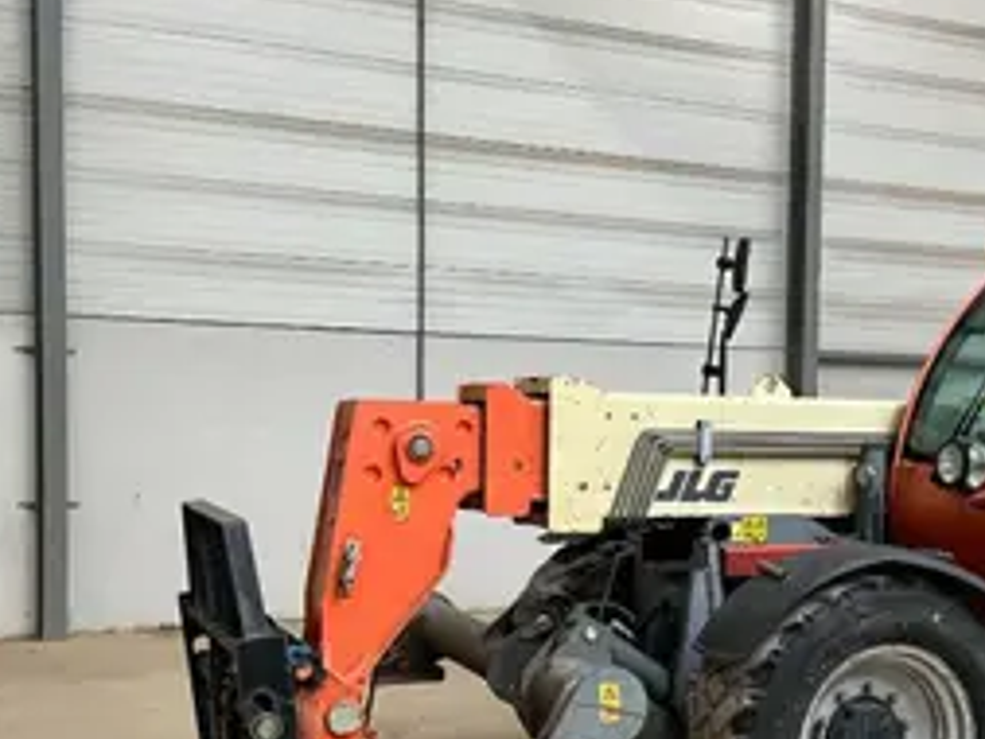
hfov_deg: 34.3
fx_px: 1566
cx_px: 720
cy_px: 529
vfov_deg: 26.3
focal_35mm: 55
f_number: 1.8
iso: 100
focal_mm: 3
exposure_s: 1/60
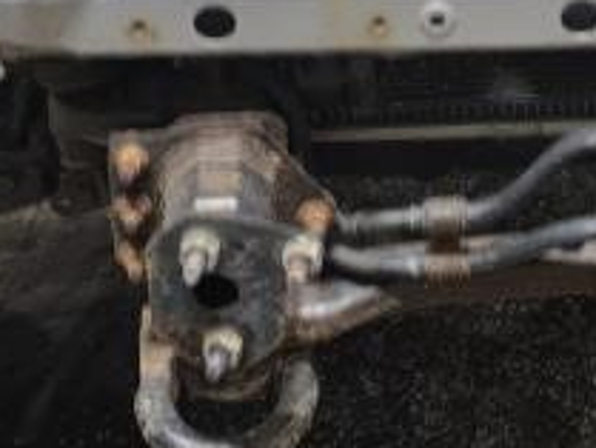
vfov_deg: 10.2
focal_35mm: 141
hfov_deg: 13.7
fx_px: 2429
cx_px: 653
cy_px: -191
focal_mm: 6.3
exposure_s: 1/60
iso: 640
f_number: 1.7
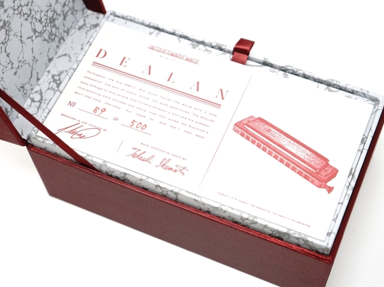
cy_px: 143
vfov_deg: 24.0
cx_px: 181
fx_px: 676
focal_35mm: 61
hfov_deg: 31.7
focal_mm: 56
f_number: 5.6
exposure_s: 1/60
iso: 500
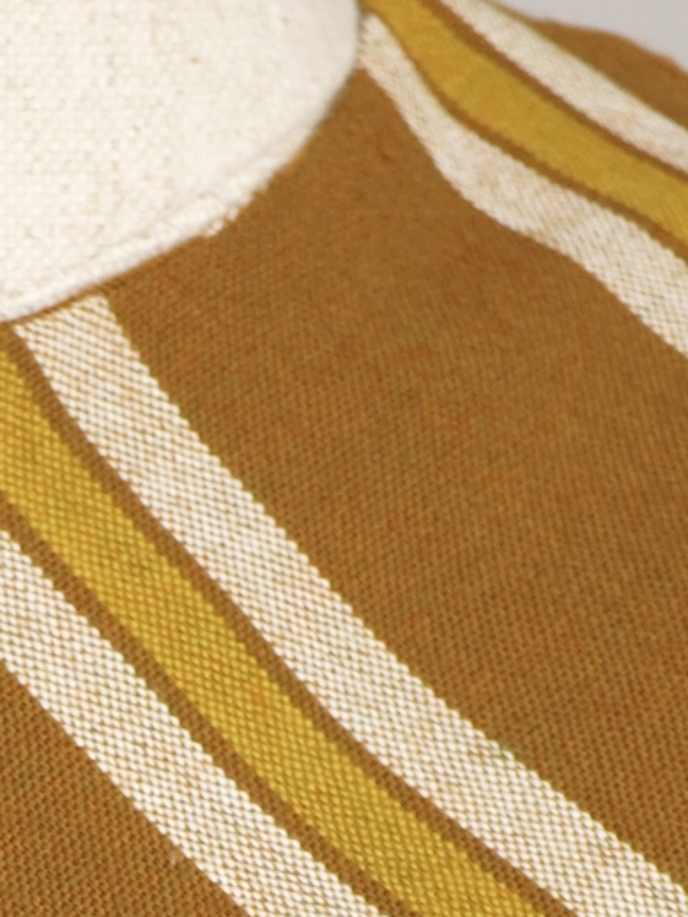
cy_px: 2187
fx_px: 6787
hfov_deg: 5.7
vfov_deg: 7.3
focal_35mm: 256
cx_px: -447
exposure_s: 1/10
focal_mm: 32
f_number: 7.1
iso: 200
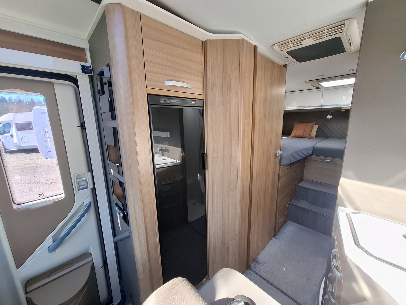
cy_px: 152
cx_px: 203
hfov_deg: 106.2
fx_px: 152
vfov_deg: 89.9
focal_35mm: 13
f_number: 2.2
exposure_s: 1/50
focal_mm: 1.74
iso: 50
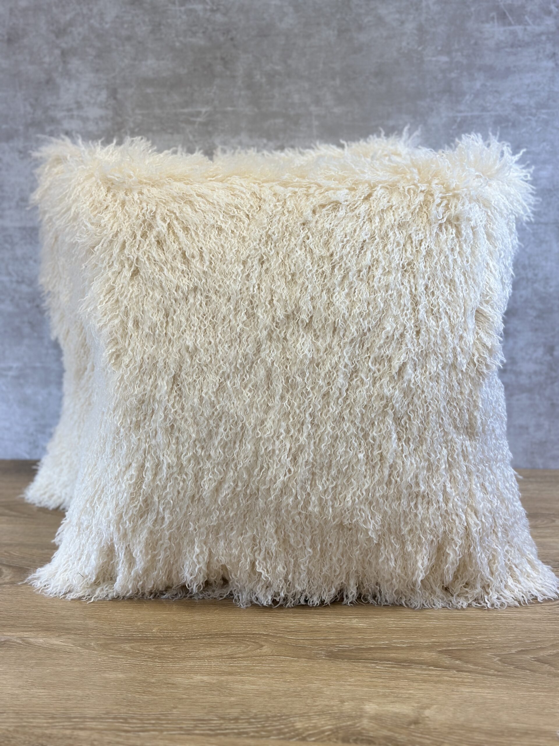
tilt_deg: -12.9
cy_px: 373
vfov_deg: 39.7
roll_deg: +1.0
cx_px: 280
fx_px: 1034
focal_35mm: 48
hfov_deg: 30.3
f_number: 1.78
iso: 80
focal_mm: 6.86
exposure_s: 1/258
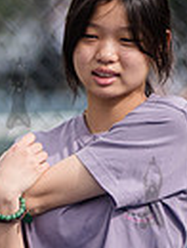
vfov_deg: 2.1
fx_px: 6612
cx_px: -339
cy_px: 202
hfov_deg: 1.6
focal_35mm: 921
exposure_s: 1/2000
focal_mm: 185
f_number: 3.5
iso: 200
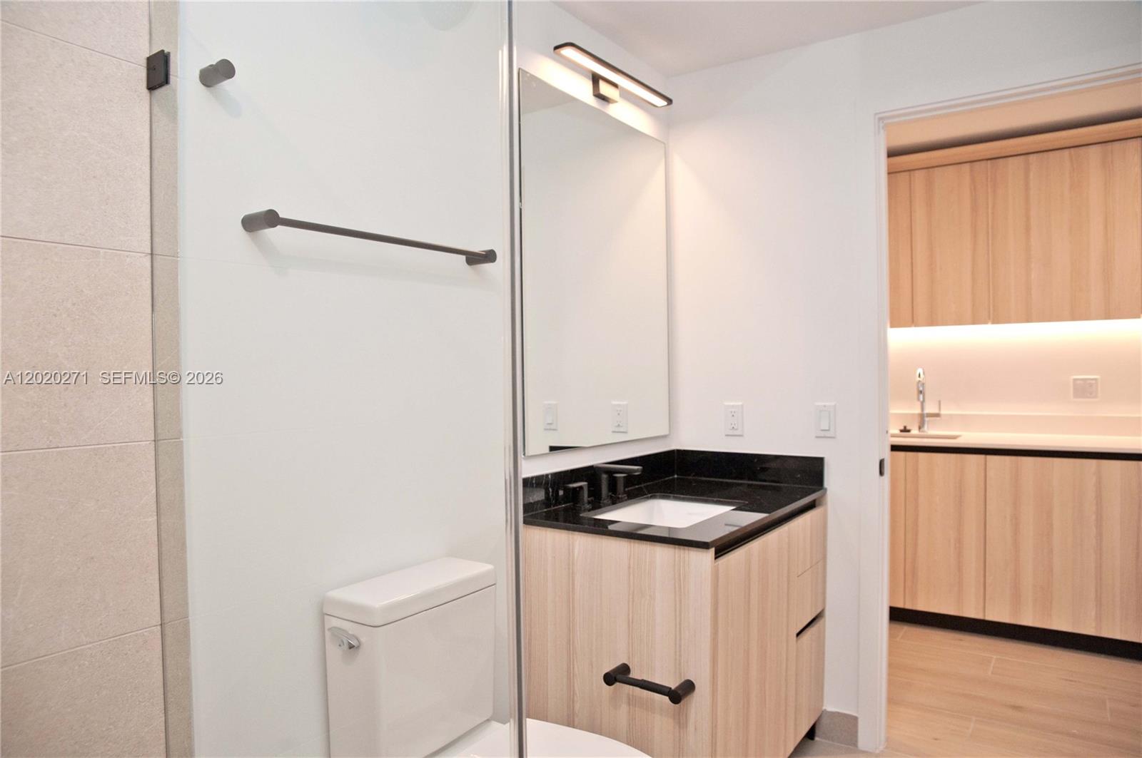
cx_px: 571
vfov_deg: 53.0
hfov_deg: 73.8
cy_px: 379
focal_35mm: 24
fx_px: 760
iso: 800
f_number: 5
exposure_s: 1/100
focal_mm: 24
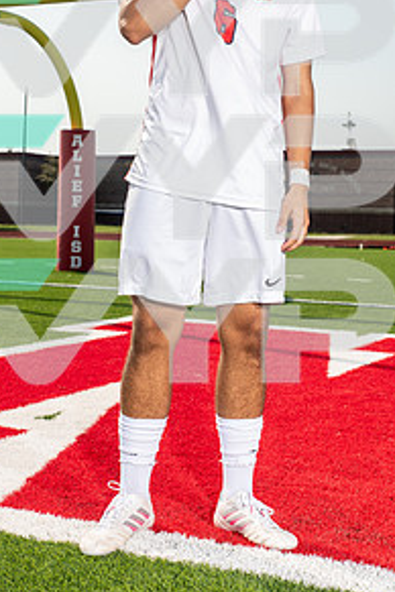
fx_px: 1070
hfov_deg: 20.9
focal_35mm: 65
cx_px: 242
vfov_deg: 30.6
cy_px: 179
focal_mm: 42
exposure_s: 1/400
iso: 100
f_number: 6.3
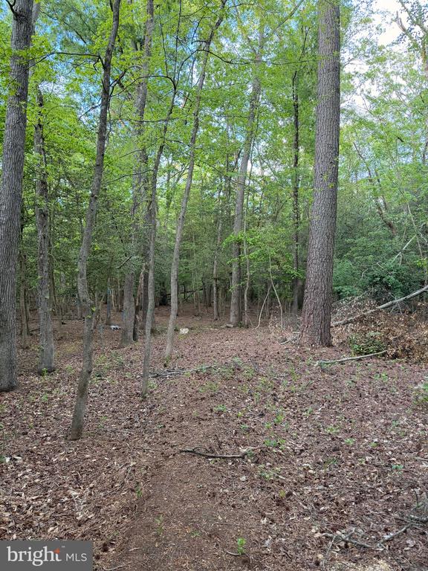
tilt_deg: +0.6
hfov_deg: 56.8
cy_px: 286
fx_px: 396
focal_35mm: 24
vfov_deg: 71.6
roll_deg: +1.5
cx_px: 214
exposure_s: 1/121
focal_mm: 6.76
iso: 160
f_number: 1.78
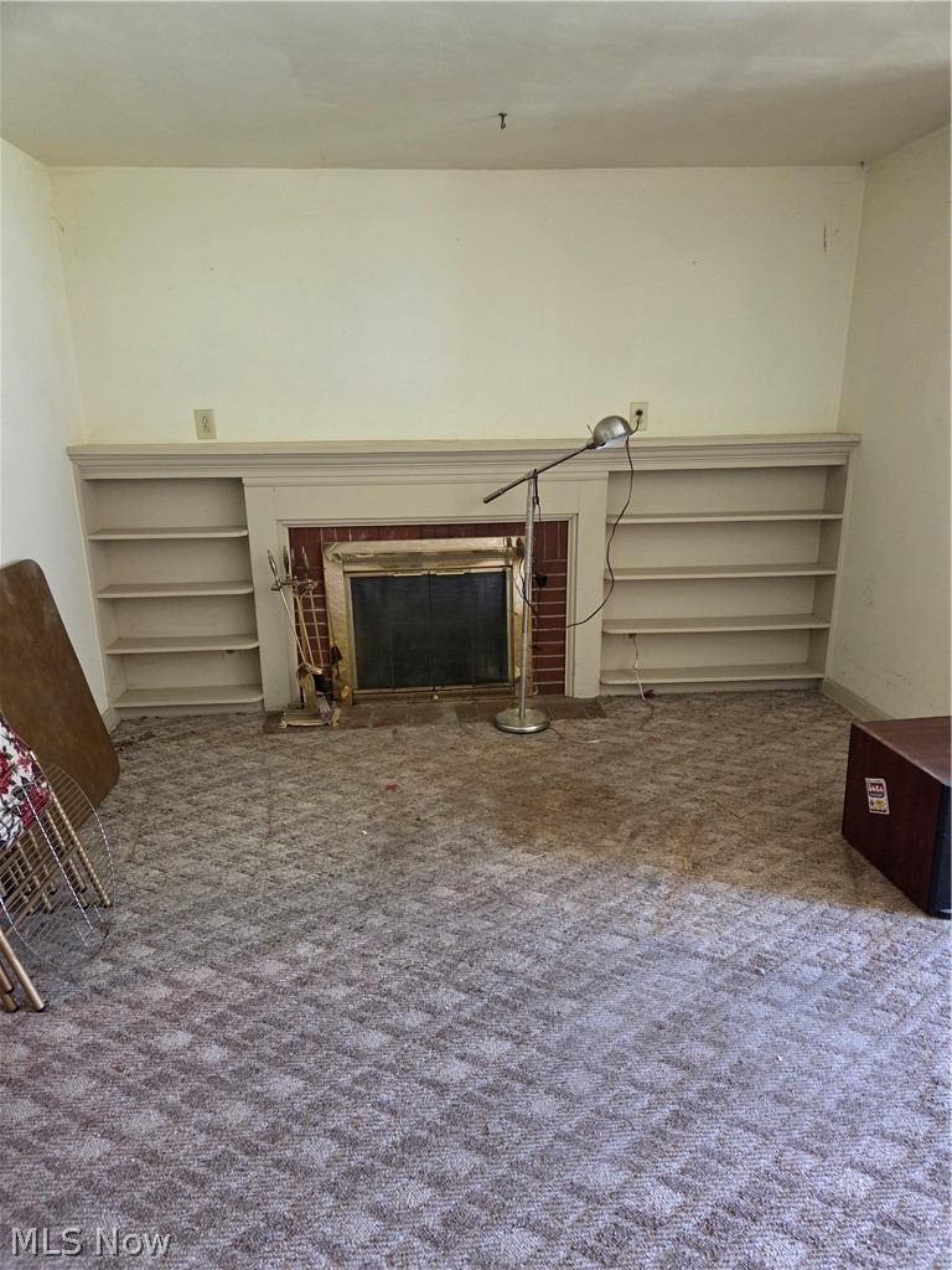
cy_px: 635
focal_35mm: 23
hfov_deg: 58.9
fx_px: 843
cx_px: 476
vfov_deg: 73.9
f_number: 1.8
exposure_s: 1/120
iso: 1250
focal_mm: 5.4
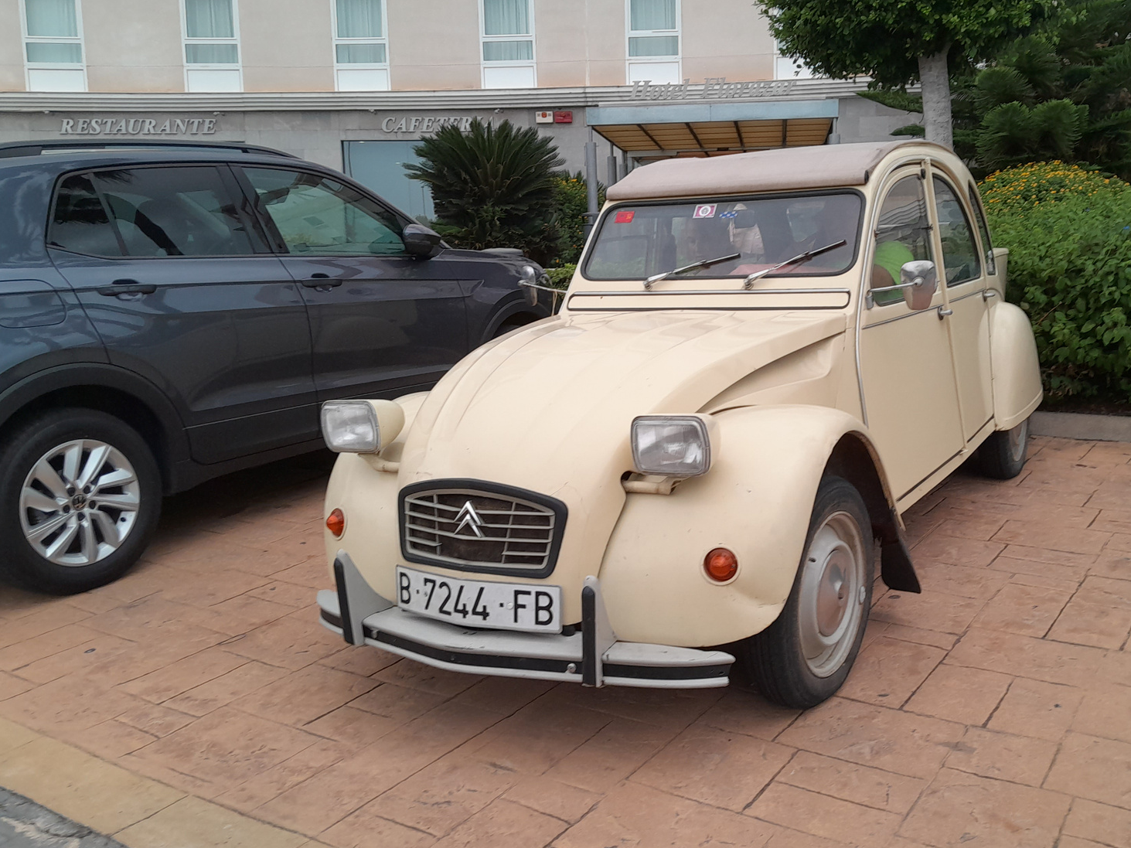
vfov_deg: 44.2
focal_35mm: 32
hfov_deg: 56.4
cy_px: 413
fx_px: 1045
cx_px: 681
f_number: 1.8
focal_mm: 3.98
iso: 64
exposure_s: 1/50
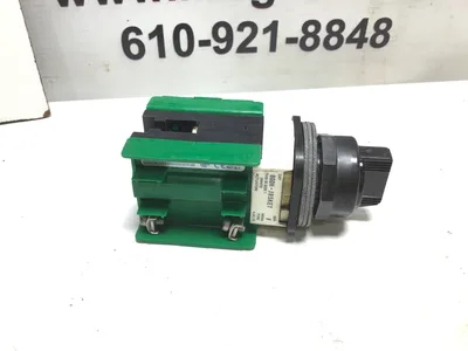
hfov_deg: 58.4
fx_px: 419
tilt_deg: -36.2
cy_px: 176
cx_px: 234
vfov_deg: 45.4
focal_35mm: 31
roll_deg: +1.6
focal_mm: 3.3
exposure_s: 1/60
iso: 25
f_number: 2.4
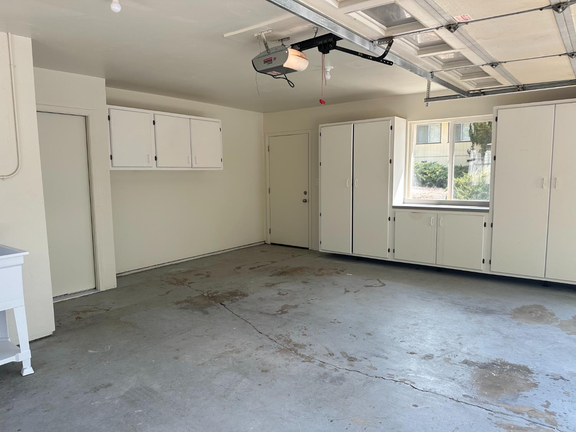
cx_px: 288
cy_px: 216
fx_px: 399
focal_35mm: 24
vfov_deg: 56.8
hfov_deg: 71.6
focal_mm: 6.86
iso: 80
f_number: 1.78
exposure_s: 1/293
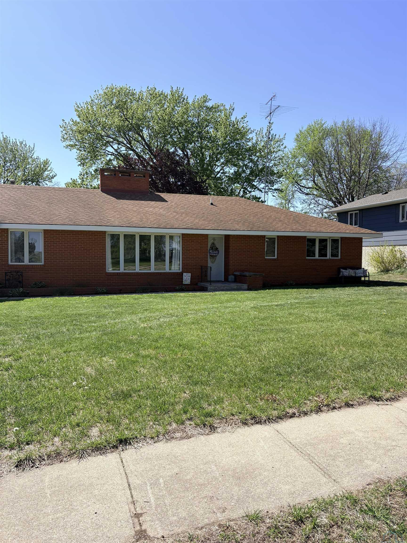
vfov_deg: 67.3
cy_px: 272
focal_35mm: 26
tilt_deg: -0.8
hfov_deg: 53.1
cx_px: 204
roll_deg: -0.7
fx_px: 408
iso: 50
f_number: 1.6
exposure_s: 1/2639
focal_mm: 5.96
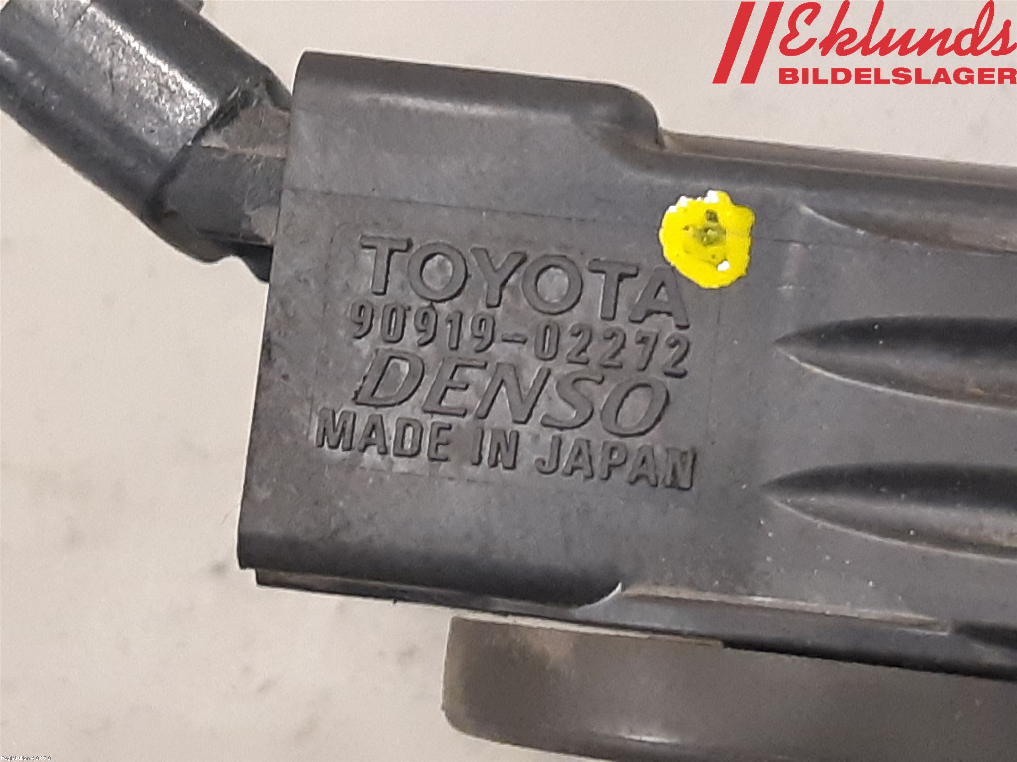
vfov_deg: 53.1
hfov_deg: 67.3
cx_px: 508
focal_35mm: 26
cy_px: 381
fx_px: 764
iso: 250
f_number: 1.7
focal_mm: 3.93
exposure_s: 1/50
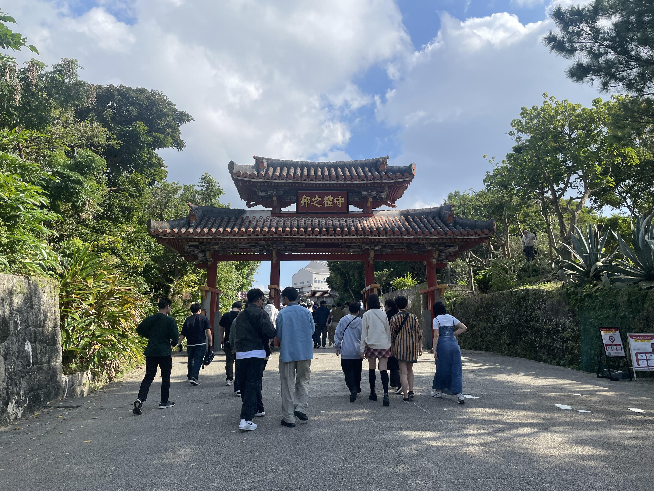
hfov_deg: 67.3
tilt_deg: +14.2
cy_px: 246
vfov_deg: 53.1
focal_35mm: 26
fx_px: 491
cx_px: 327
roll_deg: +2.3
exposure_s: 1/3401
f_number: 1.6
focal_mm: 4.2
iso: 32
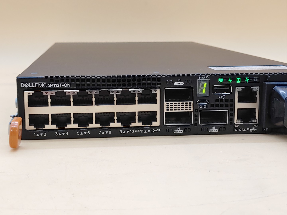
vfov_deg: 24.8
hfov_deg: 32.7
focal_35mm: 59
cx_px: 144
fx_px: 489
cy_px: 108
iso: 50
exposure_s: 1/120
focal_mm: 4.36
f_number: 1.8
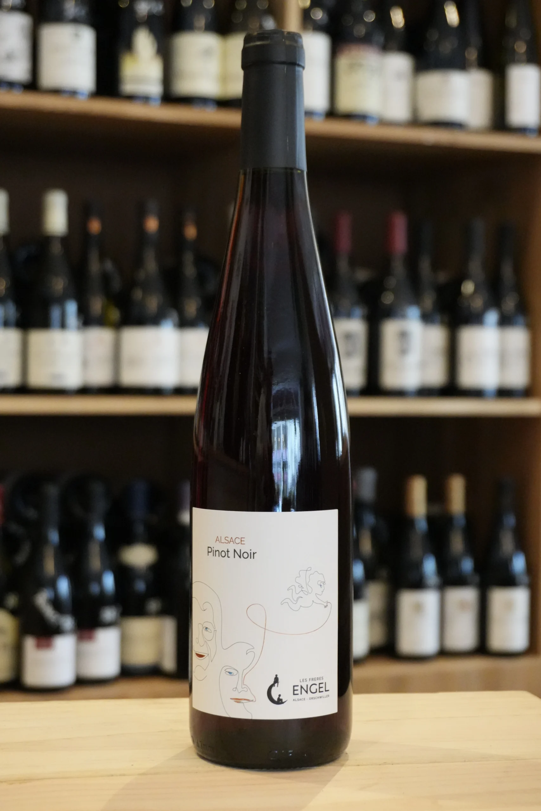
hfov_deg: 22.6
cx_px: 270
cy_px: 406
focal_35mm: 60
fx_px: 1352
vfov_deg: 33.4
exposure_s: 1/125
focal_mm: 40
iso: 6400
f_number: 5.6
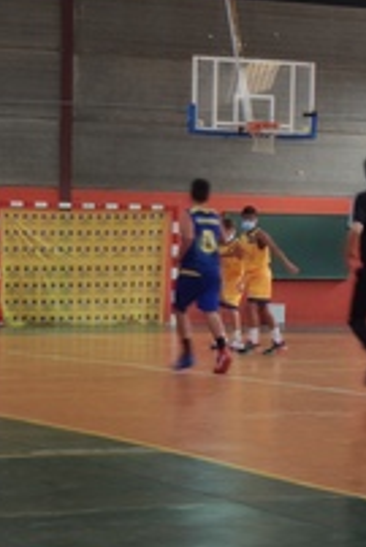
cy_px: 223
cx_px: 548
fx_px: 2040
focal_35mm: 134
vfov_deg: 15.3
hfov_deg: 9.9
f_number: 2.2
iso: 258
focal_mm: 6.22
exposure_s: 1/50
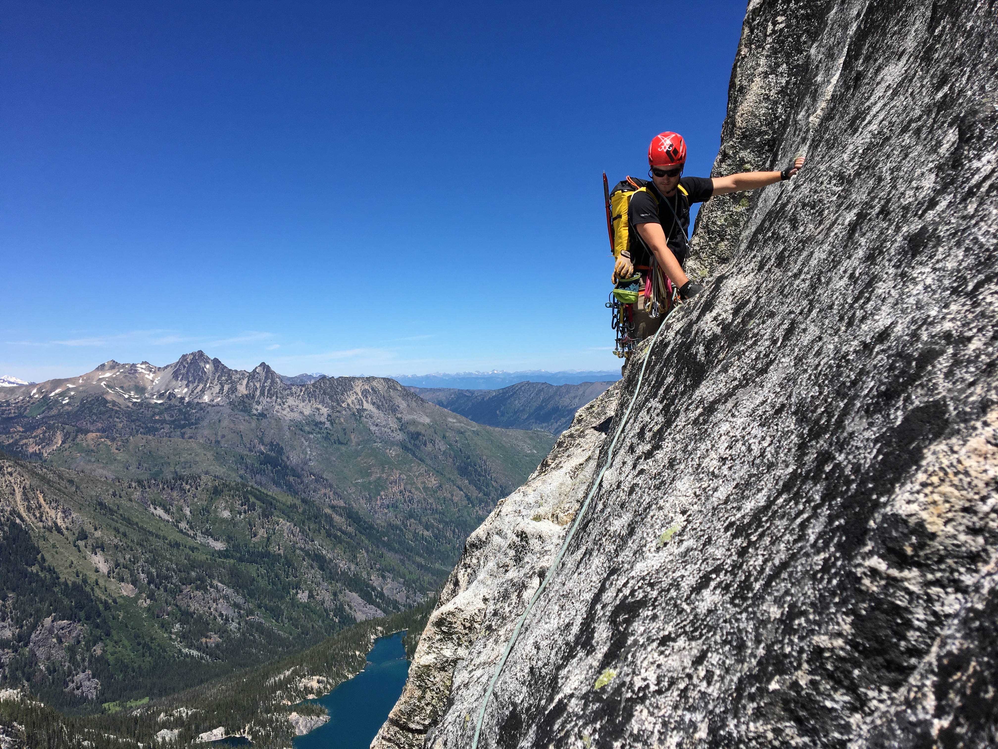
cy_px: 374
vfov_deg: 48.2
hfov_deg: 61.7
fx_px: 836
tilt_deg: +2.3
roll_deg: +0.4
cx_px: 499
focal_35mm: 29
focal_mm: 4.15
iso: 25
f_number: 2.2
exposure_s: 1/2079
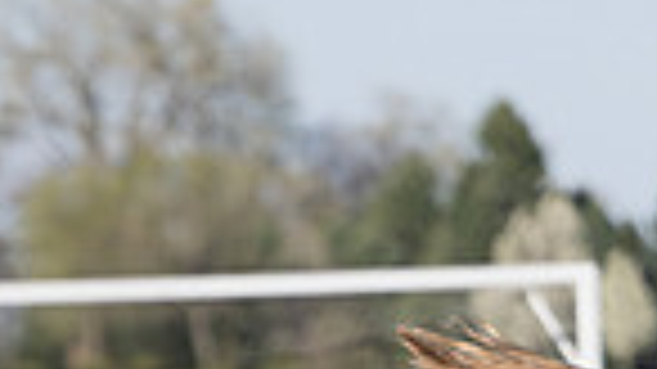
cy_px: 891
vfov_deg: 1.8
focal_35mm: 679
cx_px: 634
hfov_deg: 3.2
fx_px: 11825
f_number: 3.2
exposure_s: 1/1250
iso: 100
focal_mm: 140
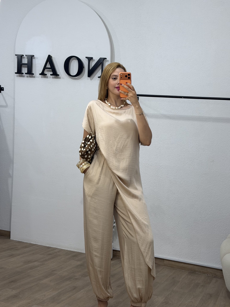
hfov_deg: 30.3
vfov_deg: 39.7
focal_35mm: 48
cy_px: 154
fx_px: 425
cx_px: 115
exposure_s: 1/100
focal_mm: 6.76
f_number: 1.78
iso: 80
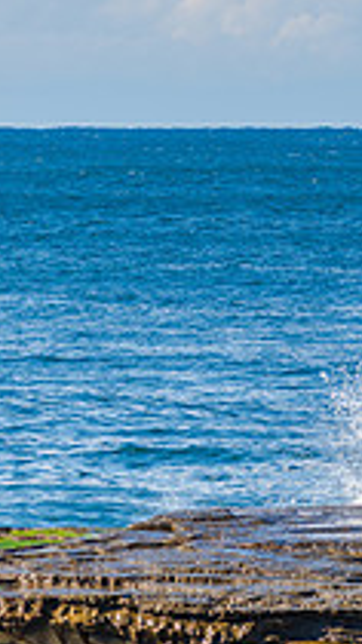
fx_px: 8488
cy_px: 247
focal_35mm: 497
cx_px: 522
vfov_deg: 4.3
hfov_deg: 2.4
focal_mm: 170
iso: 31
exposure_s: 1/125
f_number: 8
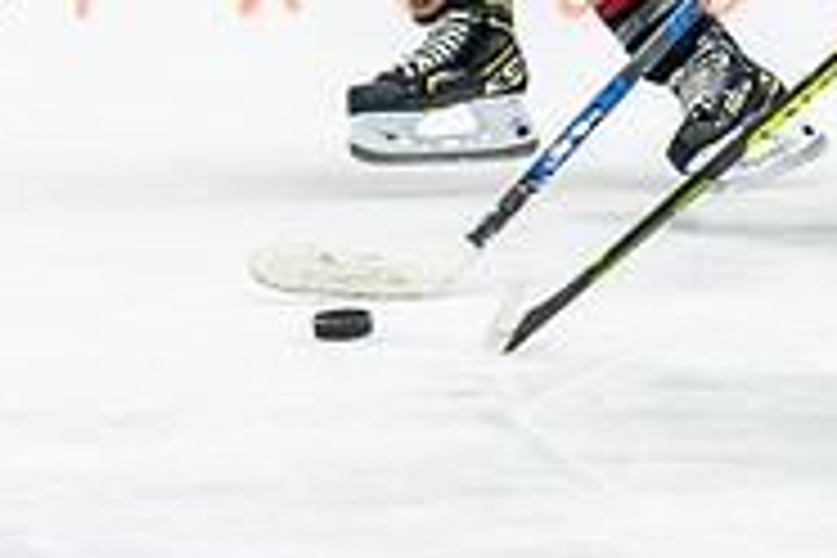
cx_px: 934
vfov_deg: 1.9
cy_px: -229
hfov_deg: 2.9
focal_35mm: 716
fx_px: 16646
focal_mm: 135
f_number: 2.8
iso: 2800
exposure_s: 1/640
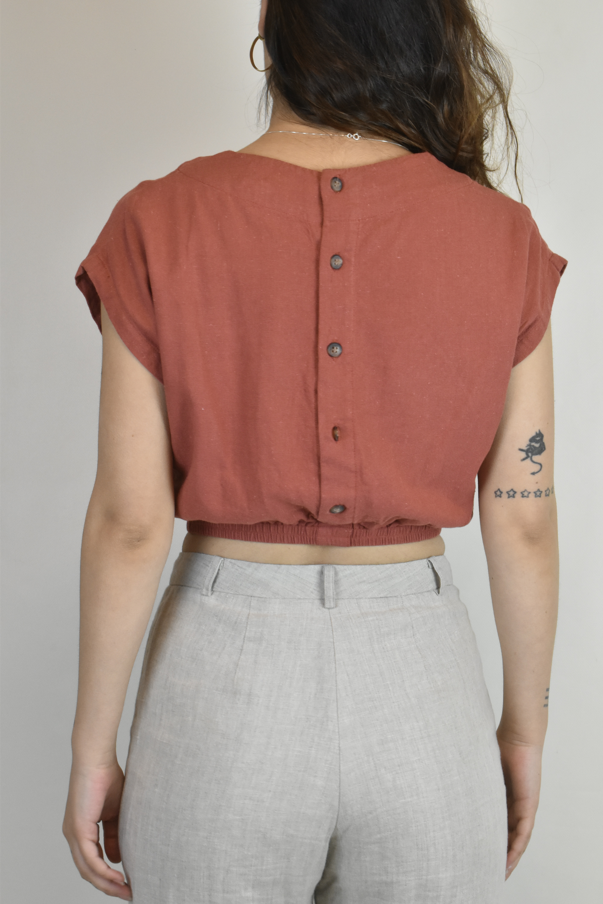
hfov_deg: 19.7
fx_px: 1733
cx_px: 302
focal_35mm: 69
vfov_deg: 29.2
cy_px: 452
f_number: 18
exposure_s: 1/40
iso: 1600
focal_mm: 46
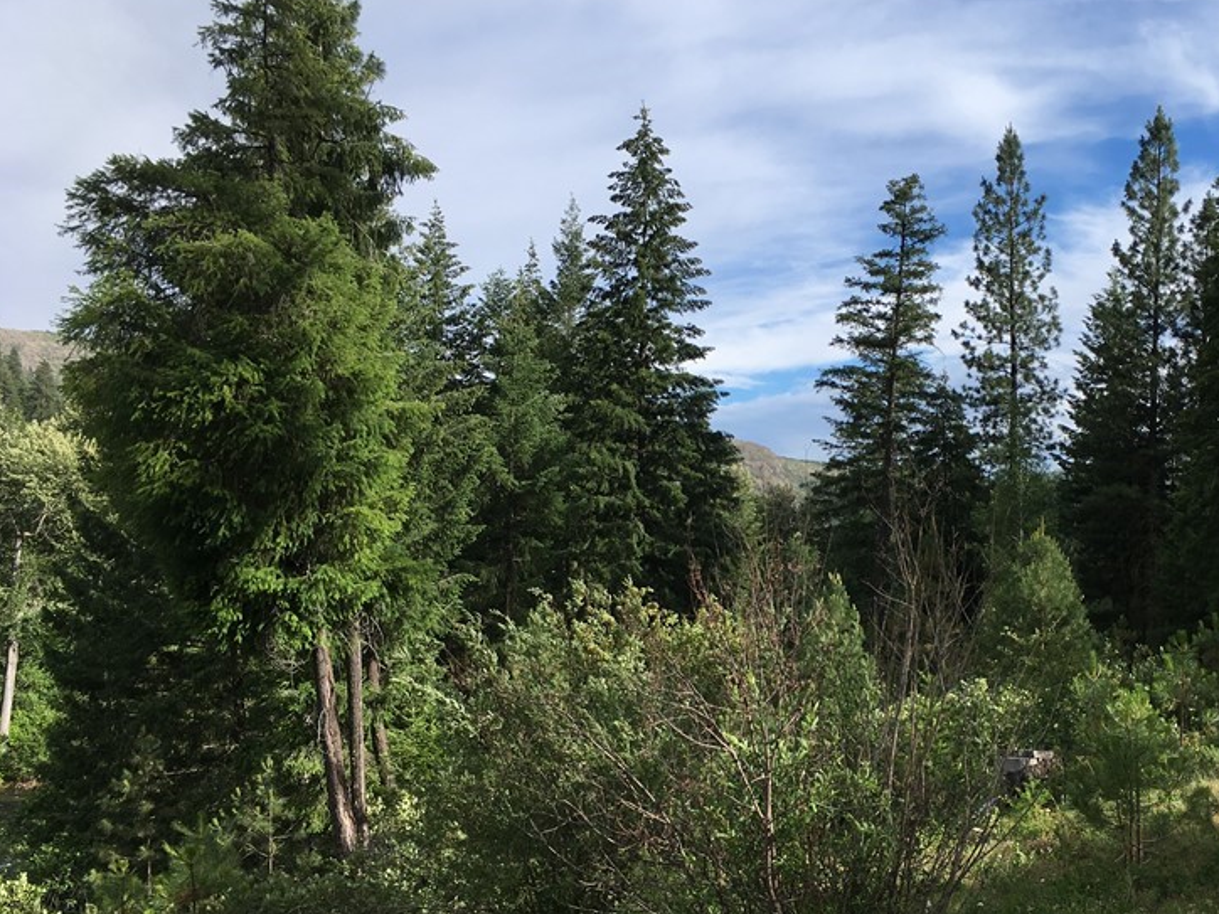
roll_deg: -0.9
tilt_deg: -1.4
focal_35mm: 41
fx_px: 1444
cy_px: 598
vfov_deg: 34.9
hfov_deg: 45.0
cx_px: 830
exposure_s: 1/1131
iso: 25
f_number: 2.2
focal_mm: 4.15
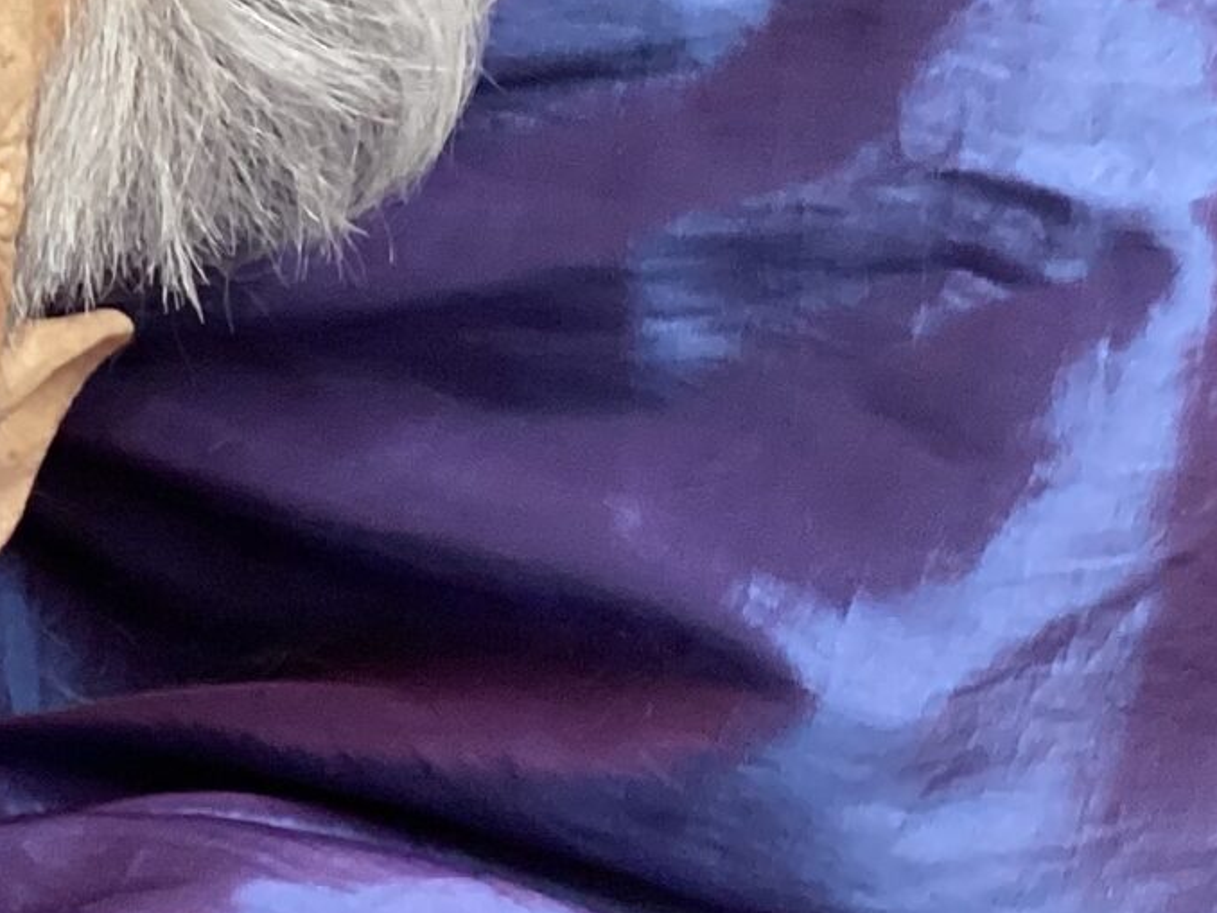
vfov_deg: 12.5
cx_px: -822
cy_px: 11
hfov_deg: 15.1
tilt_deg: -32.3
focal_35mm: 117
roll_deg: -1.9
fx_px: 4115
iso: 200
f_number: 2.4
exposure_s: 1/60
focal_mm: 3.3
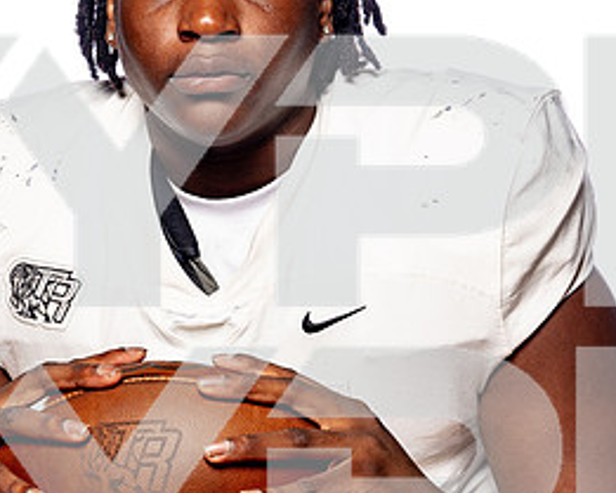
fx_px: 2389
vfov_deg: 11.8
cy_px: 204
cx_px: 148
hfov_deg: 14.6
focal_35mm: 131
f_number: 7.1
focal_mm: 51
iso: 250
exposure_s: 1/250
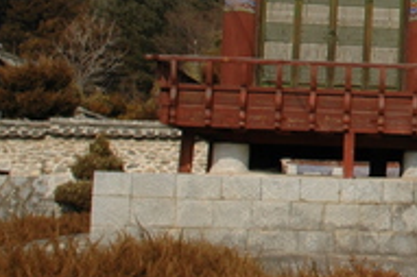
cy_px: -3
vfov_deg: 13.6
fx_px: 1146
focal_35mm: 99
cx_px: 647
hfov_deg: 18.1
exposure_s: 1/160
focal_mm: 18
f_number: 18
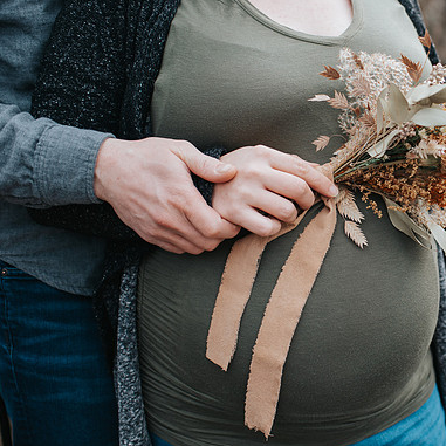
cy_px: 207
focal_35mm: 54
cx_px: 400
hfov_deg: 30.3
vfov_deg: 31.6
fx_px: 787
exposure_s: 1/800
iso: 450
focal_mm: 35
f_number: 3.2
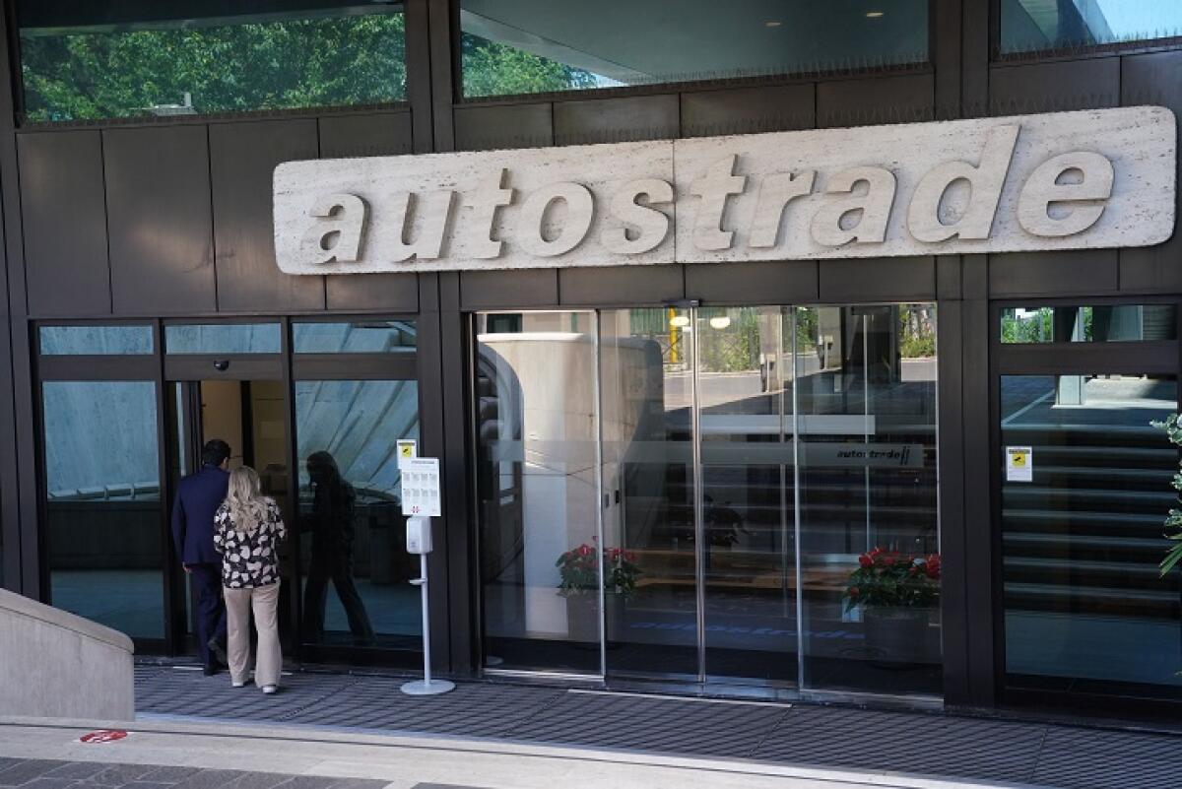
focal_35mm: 52
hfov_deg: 38.2
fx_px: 1708
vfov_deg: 26.0
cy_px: 394
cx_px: 591
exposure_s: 1/250
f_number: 8
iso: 2000
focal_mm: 52
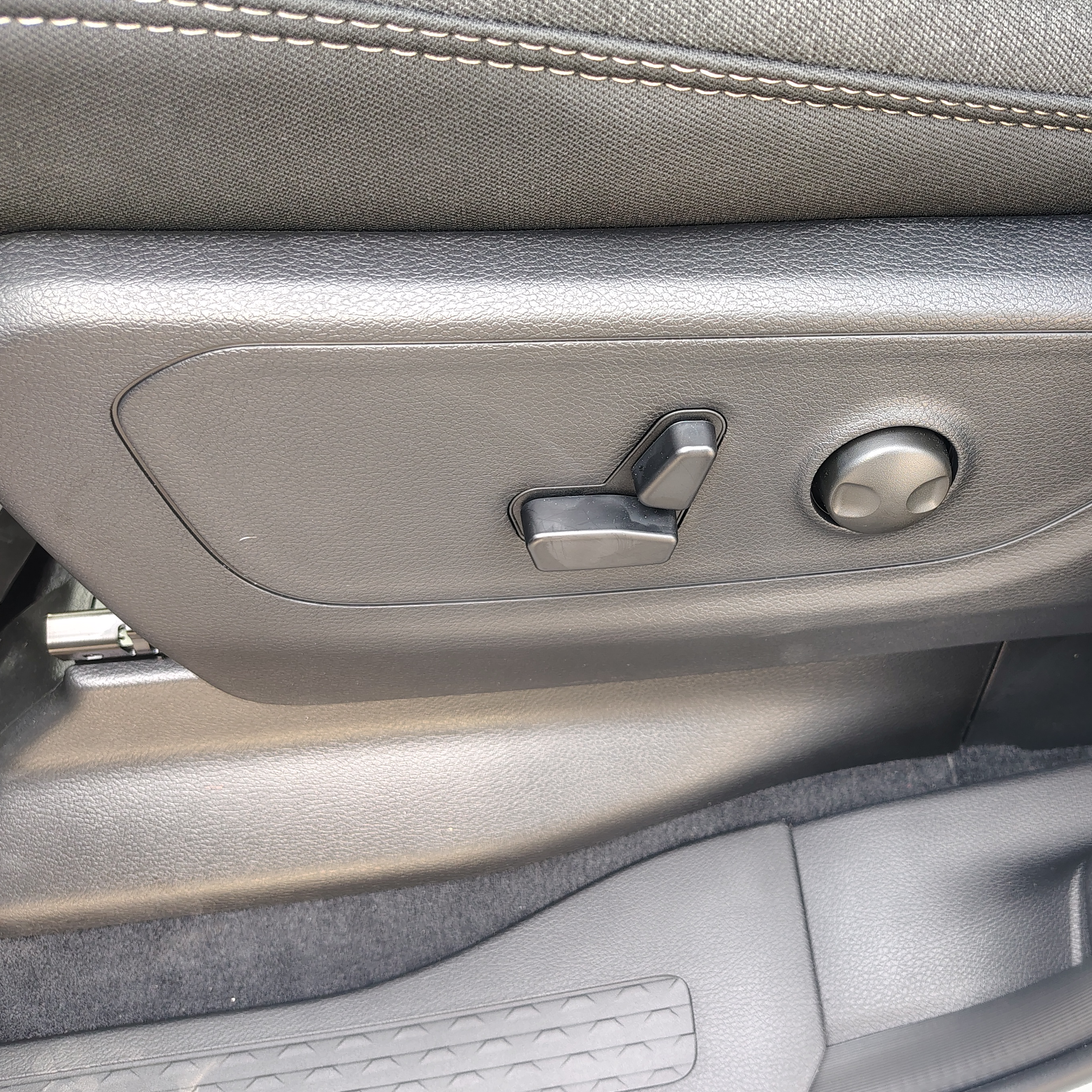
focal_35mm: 32
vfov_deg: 51.1
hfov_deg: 49.8
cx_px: 764
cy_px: 514
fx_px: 1142
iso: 400
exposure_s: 1/107
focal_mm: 5.56
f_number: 1.8
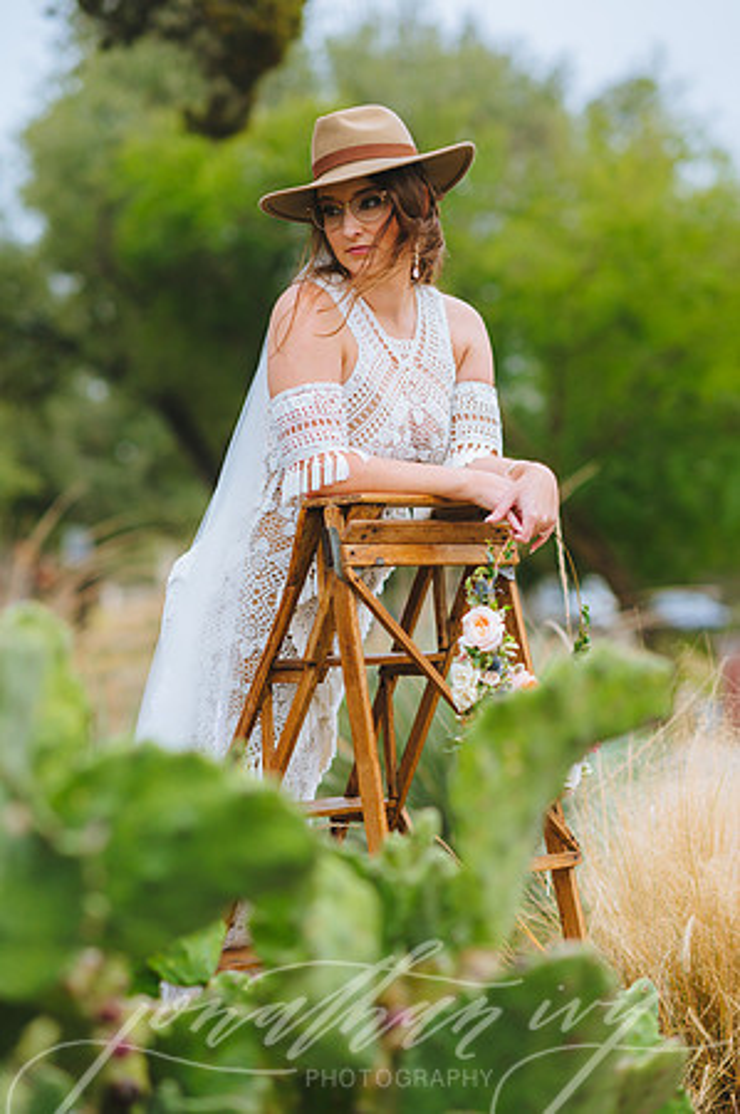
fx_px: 2627
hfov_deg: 16.0
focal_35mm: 85
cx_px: 370
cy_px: 557
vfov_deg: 23.9
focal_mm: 85
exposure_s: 1/640
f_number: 2
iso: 320
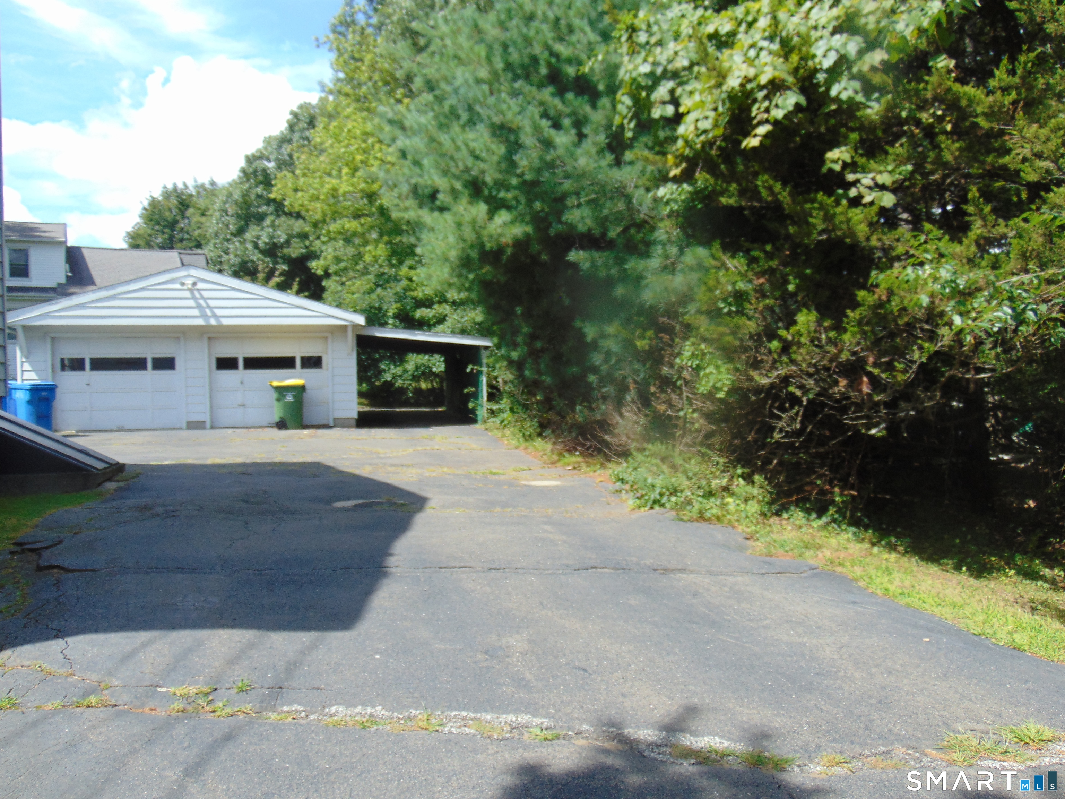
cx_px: 532
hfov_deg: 60.0
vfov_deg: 46.8
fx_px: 923
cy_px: 400
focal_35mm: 30
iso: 80
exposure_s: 1/500
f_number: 3.1
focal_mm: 5.4
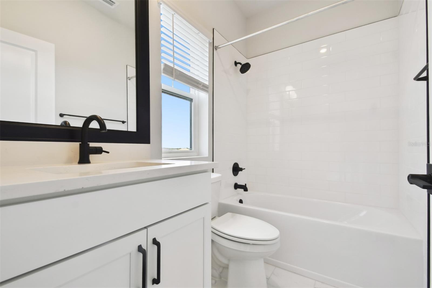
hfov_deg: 100.4
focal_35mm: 15
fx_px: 180
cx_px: 216
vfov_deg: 77.3
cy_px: 144
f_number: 7.1
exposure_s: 1/250
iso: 100
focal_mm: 10
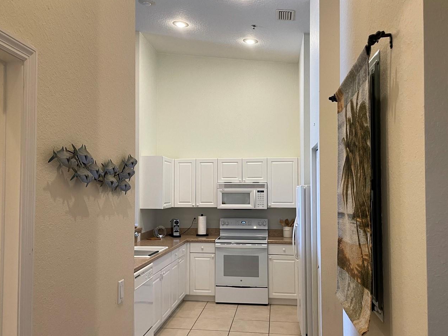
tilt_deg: +3.7
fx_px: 427
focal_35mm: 33
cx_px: 207
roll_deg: +0.6
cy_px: 176
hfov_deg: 55.3
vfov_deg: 42.9
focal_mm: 4.2
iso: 100
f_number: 1.6
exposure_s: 1/60
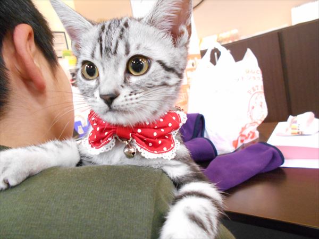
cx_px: 160
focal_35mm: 26
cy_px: 120
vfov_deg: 53.1
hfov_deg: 67.3
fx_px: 240
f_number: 3.2
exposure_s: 1/40
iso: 800
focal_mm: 4.6
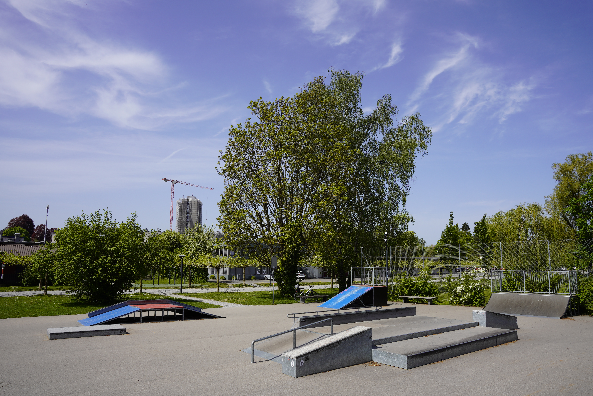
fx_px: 428
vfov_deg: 49.6
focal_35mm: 26
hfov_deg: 69.4
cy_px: 198
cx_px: 296
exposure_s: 1/200
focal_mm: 26
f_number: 10
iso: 100
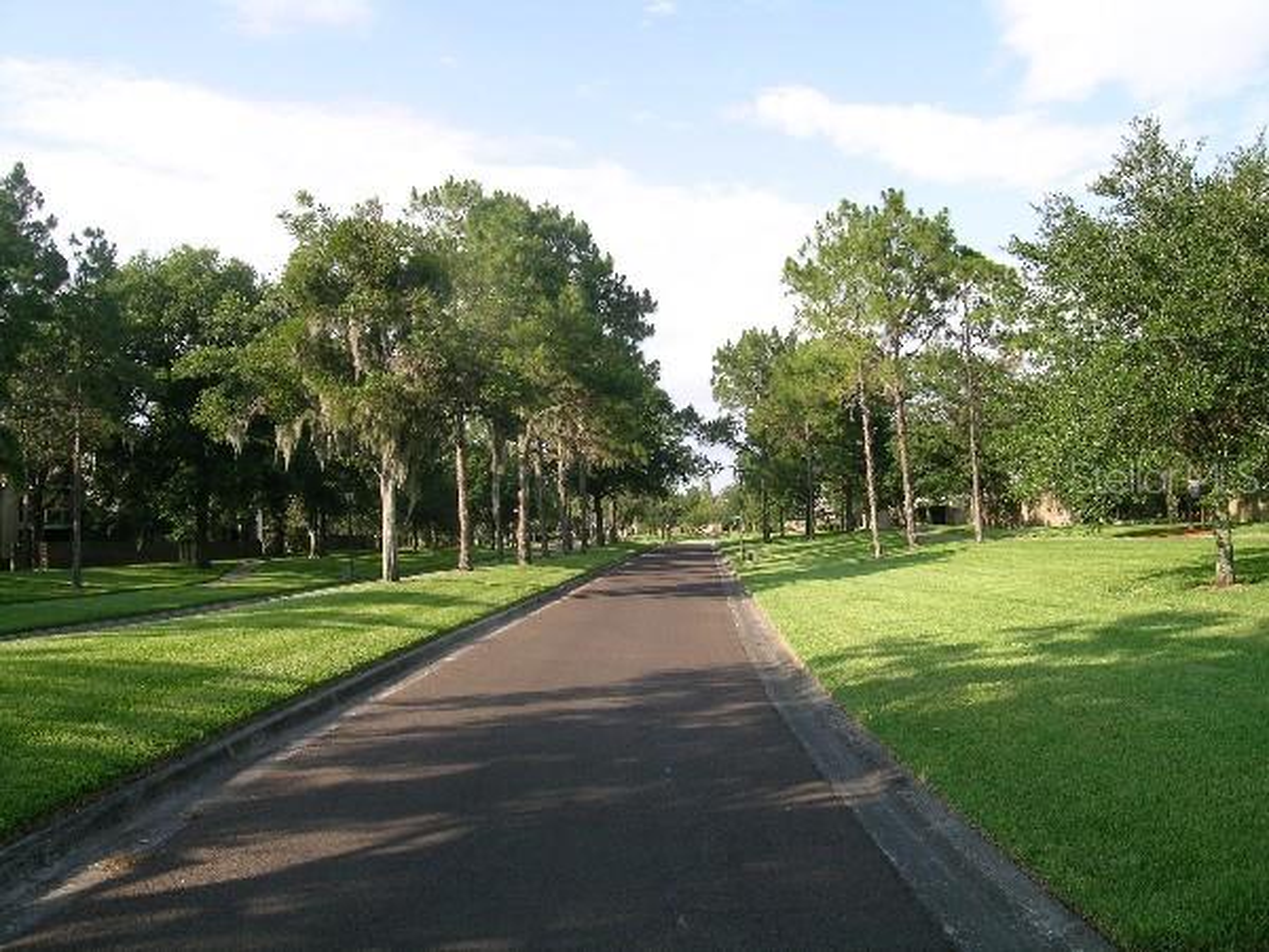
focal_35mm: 28
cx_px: 634
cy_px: 476
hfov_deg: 63.4
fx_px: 1026
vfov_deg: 49.7
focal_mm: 5.8
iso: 50
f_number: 5
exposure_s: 1/187
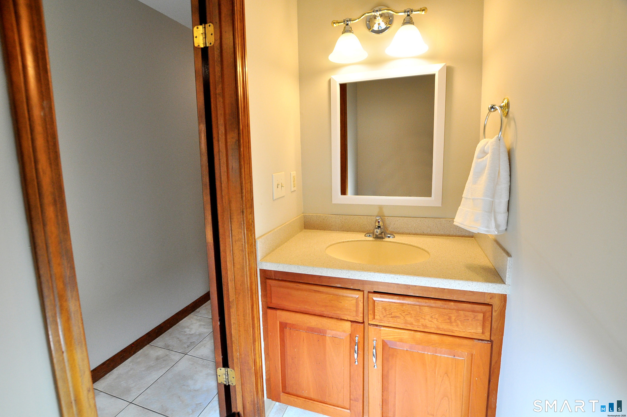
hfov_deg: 100.5
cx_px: 314
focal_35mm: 15
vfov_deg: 77.2
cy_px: 208
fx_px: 261
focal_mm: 10
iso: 640
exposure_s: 1/80
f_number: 5
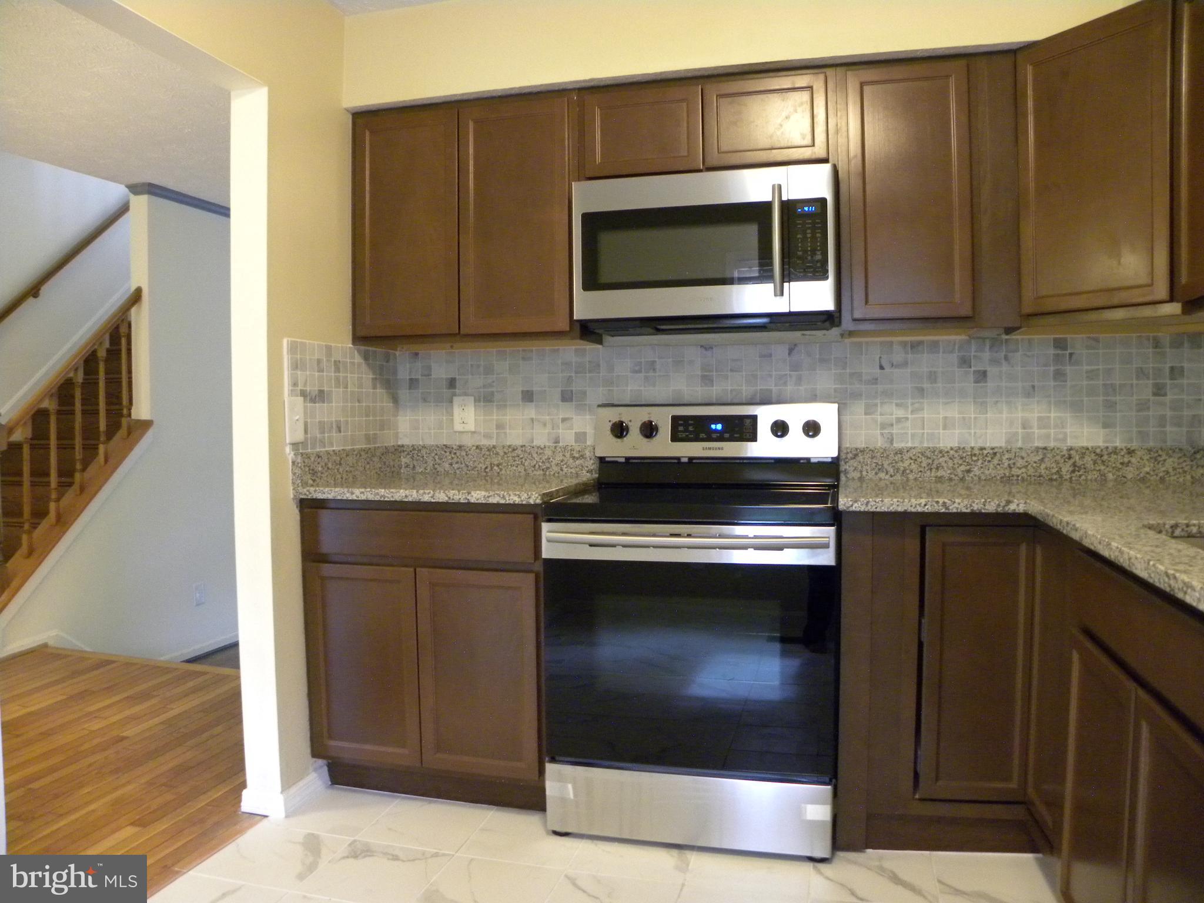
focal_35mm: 26
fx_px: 904
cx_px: 602
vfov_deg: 53.1
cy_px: 452
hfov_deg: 67.3
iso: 400
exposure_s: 1/23.8
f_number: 2.8
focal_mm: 4.6
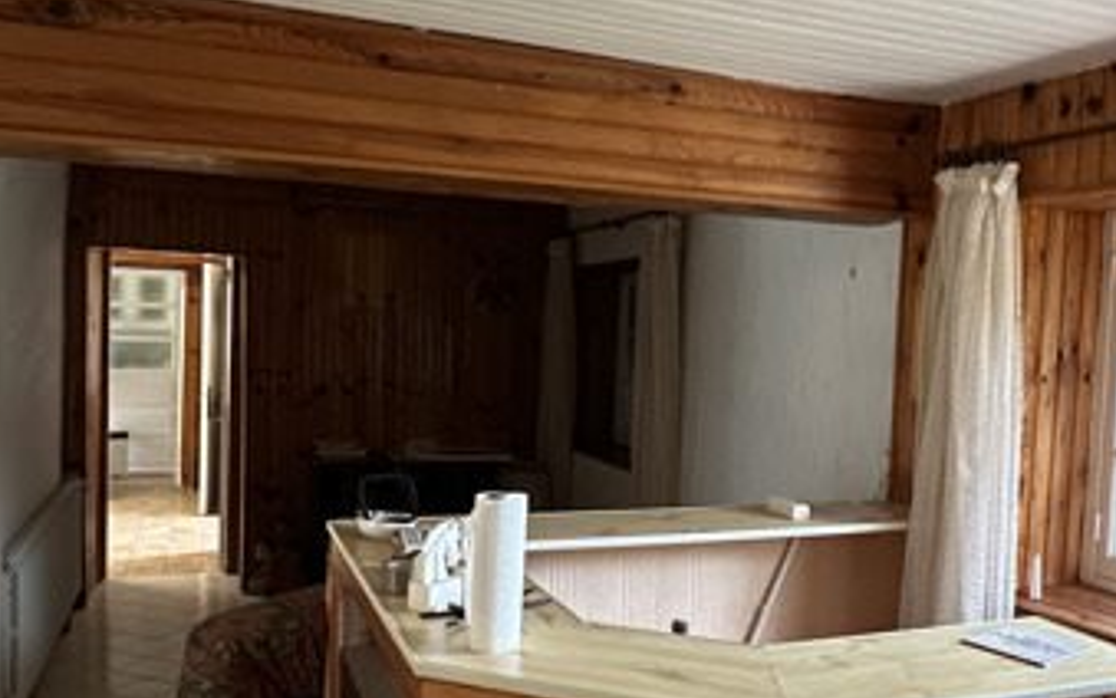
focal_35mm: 35
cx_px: 681
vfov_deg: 36.3
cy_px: 382
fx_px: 1065
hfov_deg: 54.8
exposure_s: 1/50
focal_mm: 2.22
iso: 640
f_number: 2.2
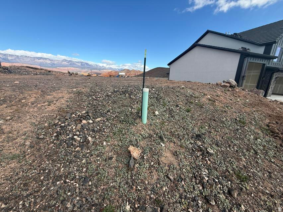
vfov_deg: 85.7
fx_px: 114
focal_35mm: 14
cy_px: 106
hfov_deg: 102.1
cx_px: 142
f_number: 2.2
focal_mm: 2.22
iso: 50
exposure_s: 1/1125
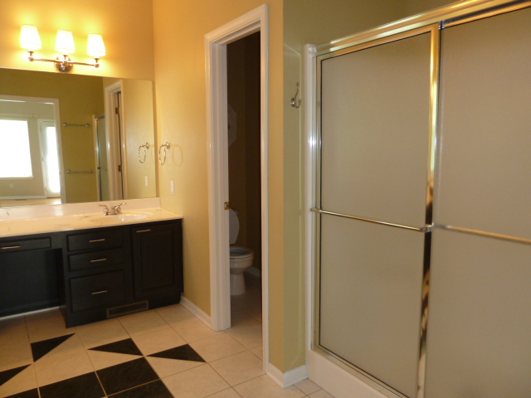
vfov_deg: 54.9
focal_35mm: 25
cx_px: 266
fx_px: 383
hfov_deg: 69.4
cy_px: 199
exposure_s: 1/30
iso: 200
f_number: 3.3
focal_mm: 4.1
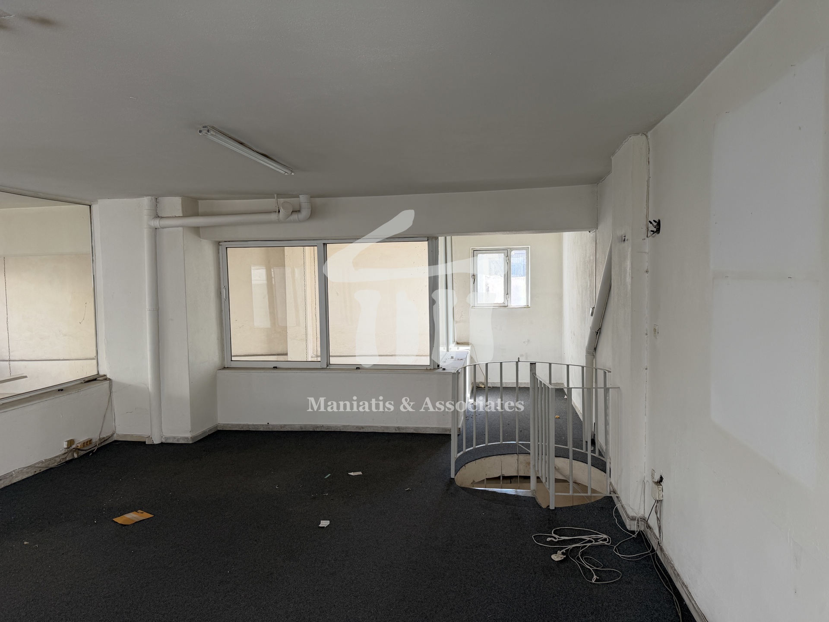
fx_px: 575
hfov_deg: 71.6
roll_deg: +1.1
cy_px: 311
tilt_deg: -3.6
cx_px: 414
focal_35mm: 24
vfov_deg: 56.8
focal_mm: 6.76
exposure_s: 1/312
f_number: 1.78
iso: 100
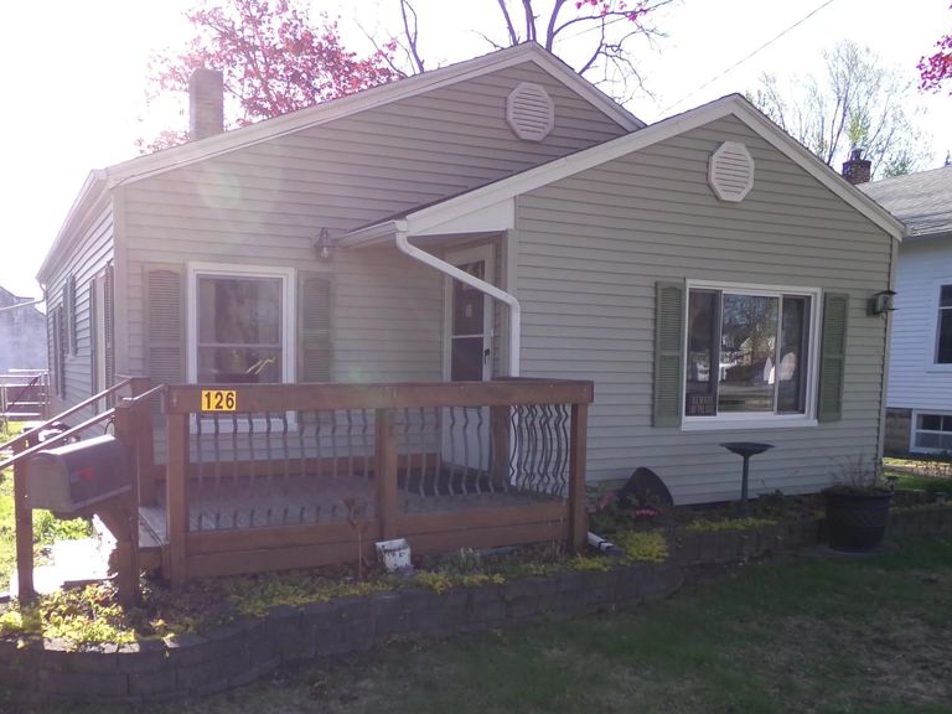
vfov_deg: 43.6
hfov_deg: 56.6
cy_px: 466
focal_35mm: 32
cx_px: 408
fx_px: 880
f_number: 3.7
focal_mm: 4.3
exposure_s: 1/250
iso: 100
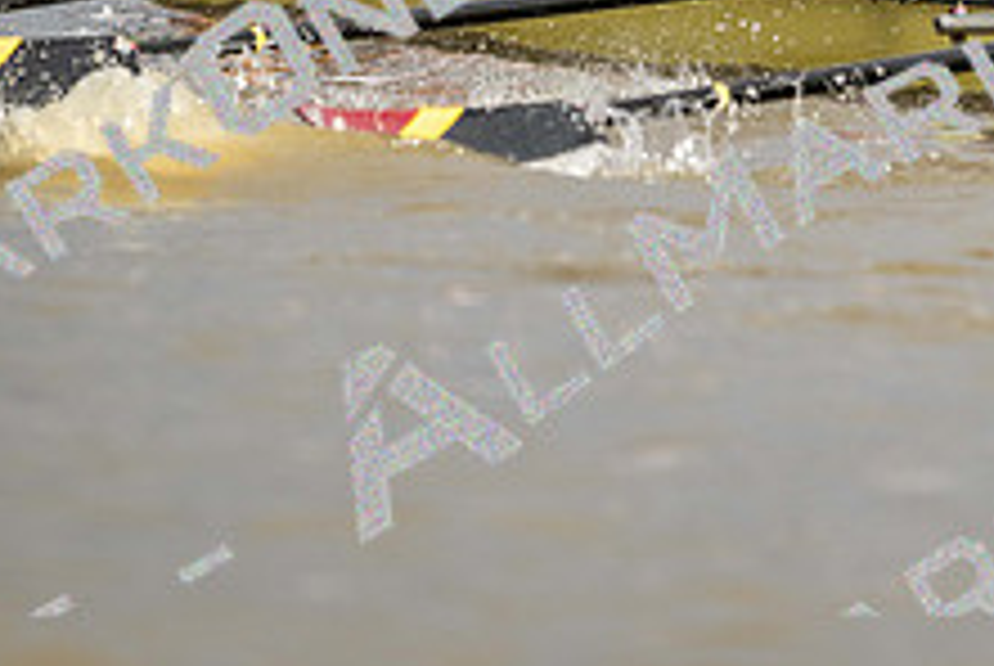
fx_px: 28975
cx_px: 1255
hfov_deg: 2.0
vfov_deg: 1.3
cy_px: -155
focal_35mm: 1048
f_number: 4.5
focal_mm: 400
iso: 280
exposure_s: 1/1600
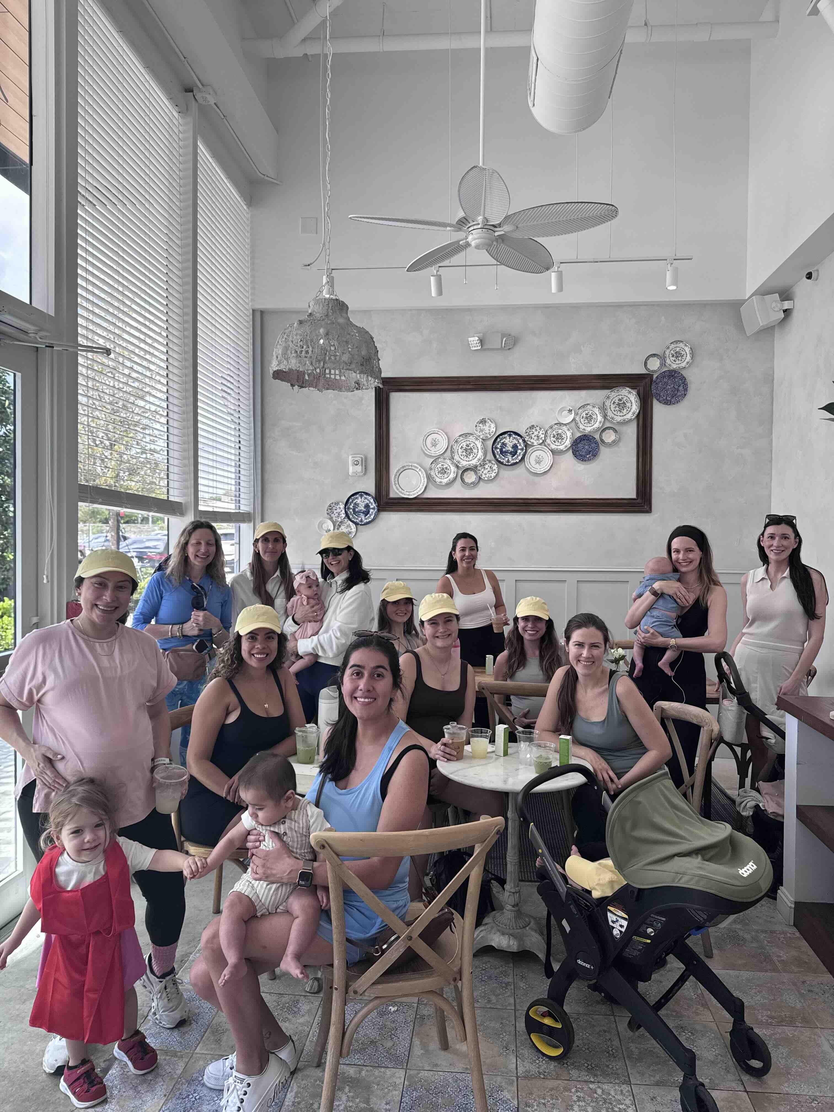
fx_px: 771
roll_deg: +1.1
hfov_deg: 56.8
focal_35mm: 24
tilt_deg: -1.7
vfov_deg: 71.6
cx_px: 417
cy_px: 556
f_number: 1.78
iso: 80
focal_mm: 6.76
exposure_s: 1/527
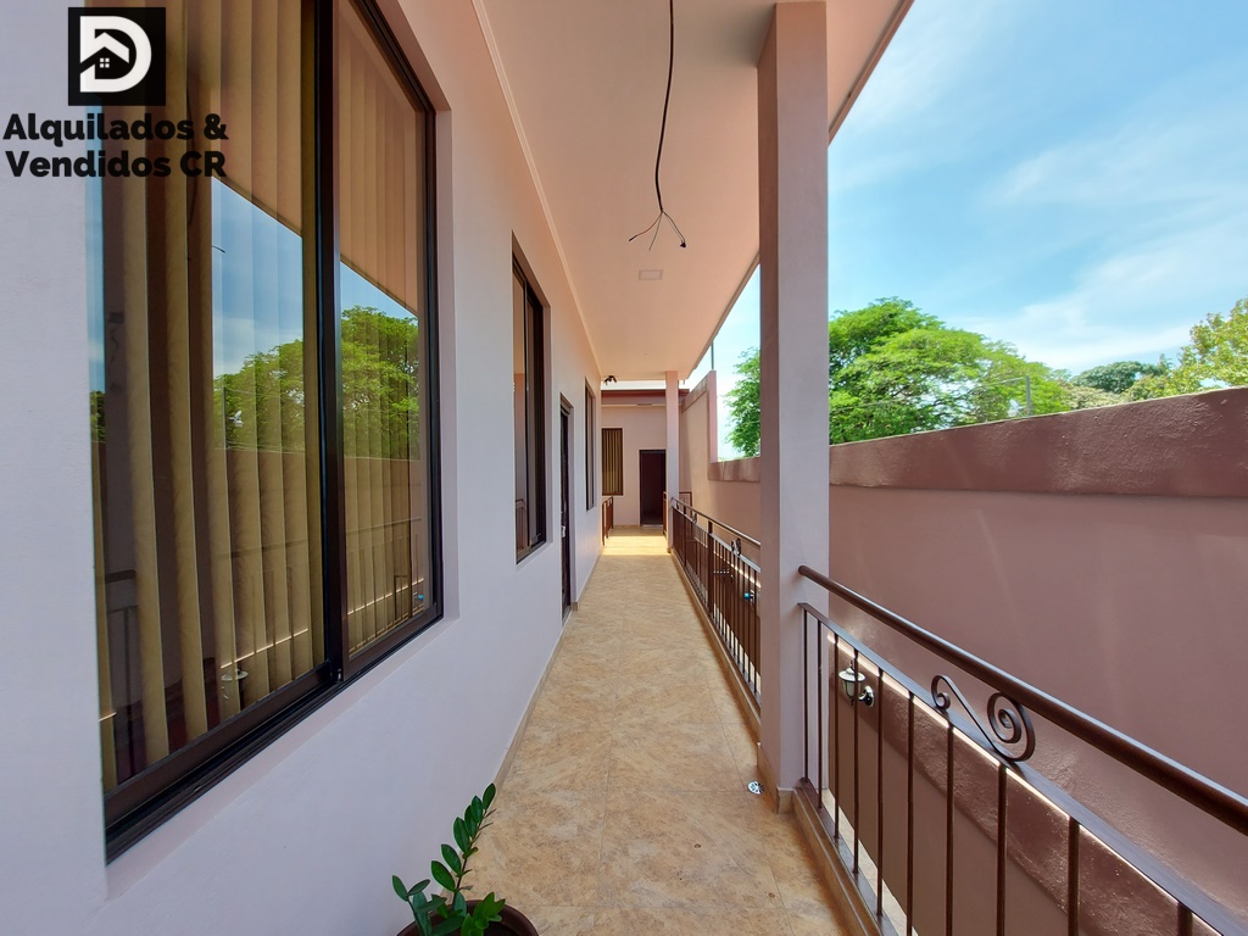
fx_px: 469
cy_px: 468
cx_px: 624
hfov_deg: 106.2
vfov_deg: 89.9
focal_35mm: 13
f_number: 2.2
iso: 50
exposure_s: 1/227
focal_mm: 1.74
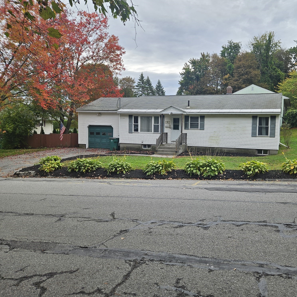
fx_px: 272
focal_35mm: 28
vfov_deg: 57.3
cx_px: 195
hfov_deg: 56.2
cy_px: 146
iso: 25
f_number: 1.8
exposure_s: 1/362
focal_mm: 5.4
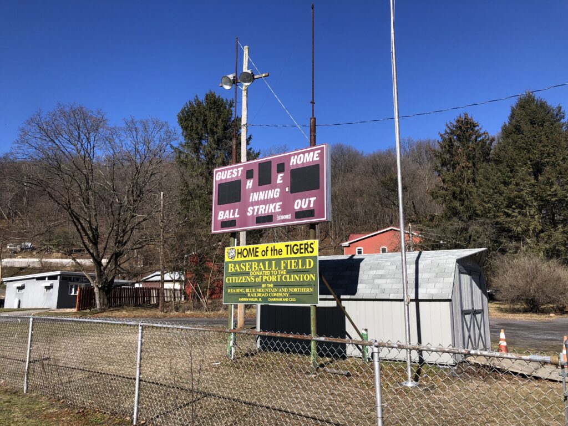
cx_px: 284
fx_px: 459
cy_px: 213
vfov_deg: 49.7
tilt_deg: +9.7
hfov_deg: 63.4
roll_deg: +0.5
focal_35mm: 28
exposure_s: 1/1779
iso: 20
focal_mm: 4
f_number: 1.8
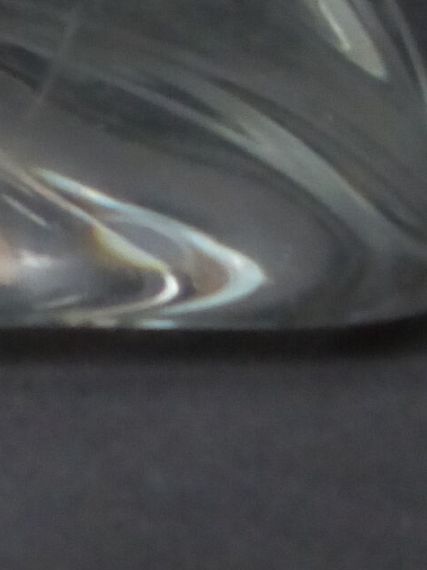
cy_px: -262
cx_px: -278
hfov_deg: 13.5
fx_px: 1662
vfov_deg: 17.6
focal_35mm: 101
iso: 640
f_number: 4
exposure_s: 1/25
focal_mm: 4.5
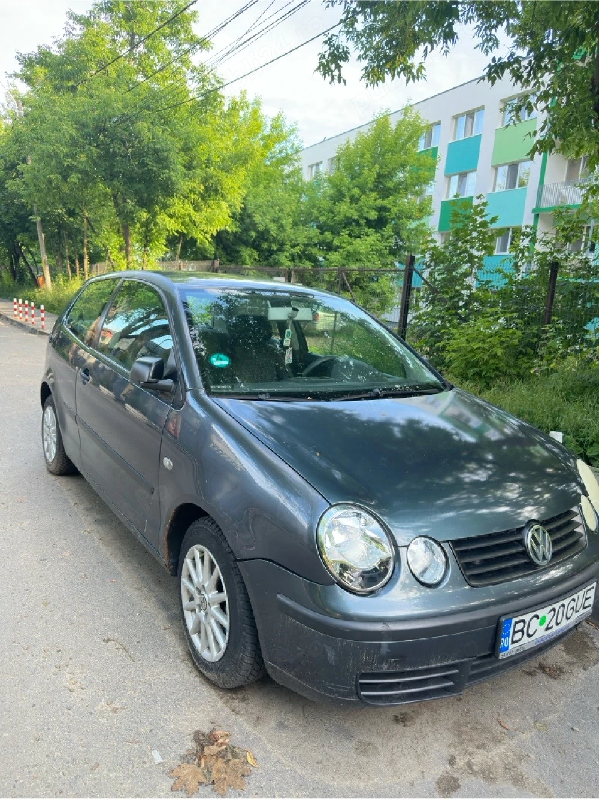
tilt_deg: -10.9
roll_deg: -4.9
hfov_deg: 56.8
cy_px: 400
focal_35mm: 24
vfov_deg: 71.6
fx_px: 554
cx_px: 300
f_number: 1.78
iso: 125
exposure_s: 1/172
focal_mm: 6.86
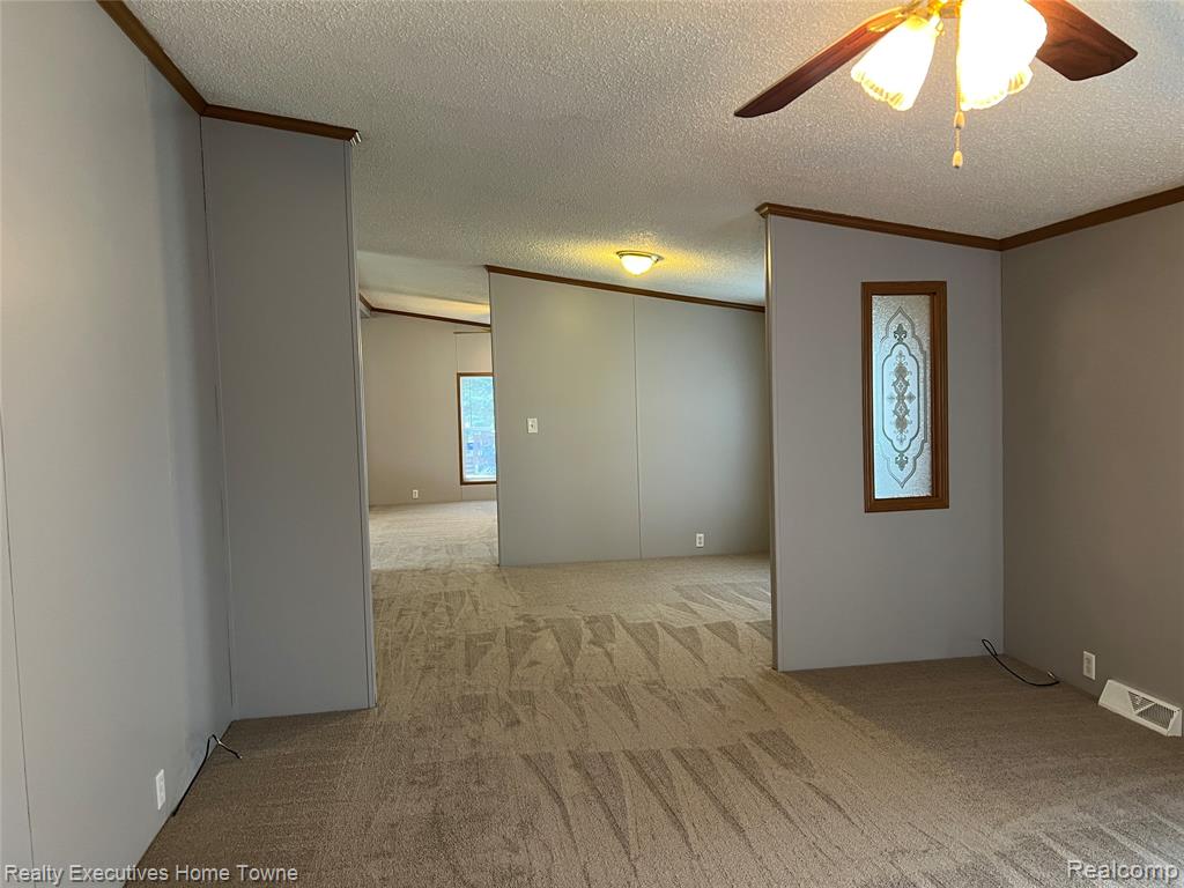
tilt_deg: -2.0
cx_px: 592
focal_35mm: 26
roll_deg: +1.4
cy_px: 444
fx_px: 889
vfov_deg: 53.1
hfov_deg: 67.3
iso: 125
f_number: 1.5
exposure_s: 1/60
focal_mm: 5.7
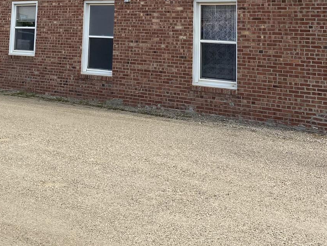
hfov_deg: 30.6
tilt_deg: +7.5
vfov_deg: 21.8
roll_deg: -2.4
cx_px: 120
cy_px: -36
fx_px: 595
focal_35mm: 63
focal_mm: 4.25
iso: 32
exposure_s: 1/2066
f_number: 1.8
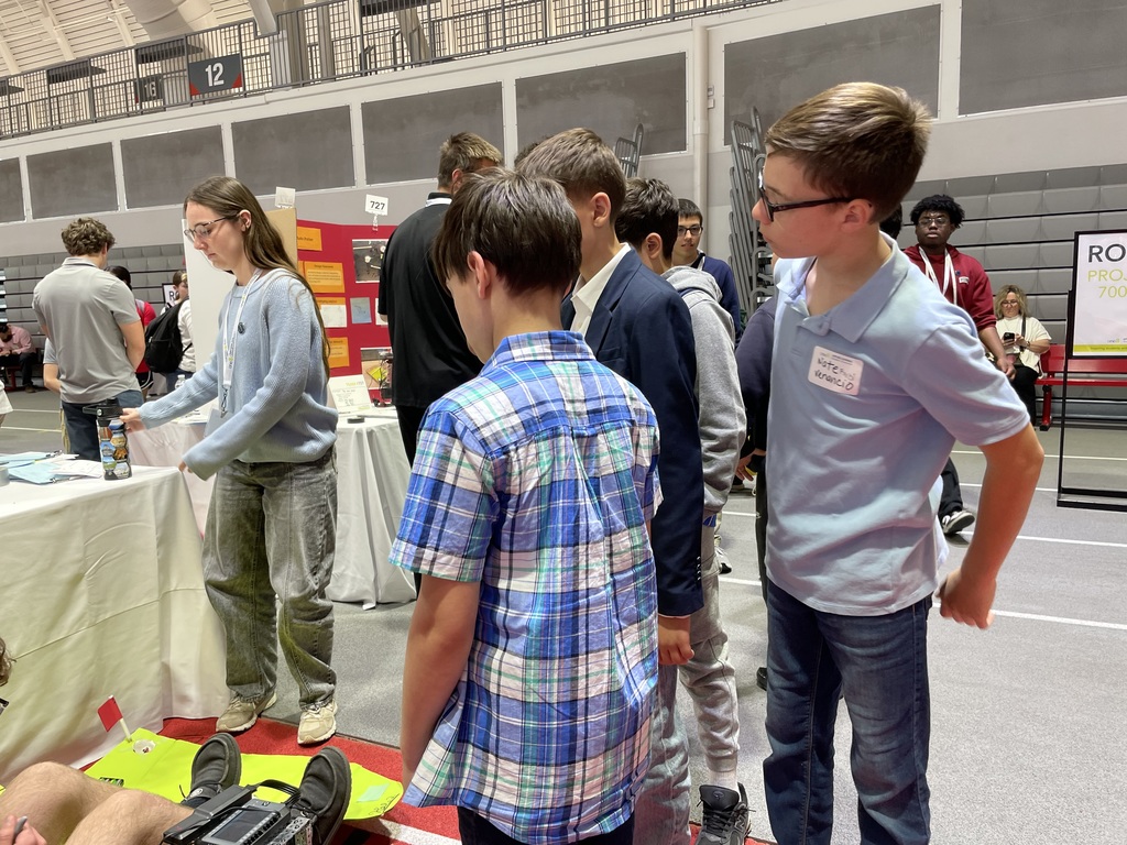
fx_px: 846
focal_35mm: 26
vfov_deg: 53.1
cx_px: 564
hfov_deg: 67.3
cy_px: 422
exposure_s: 1/60
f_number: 1.6
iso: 64
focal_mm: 4.2
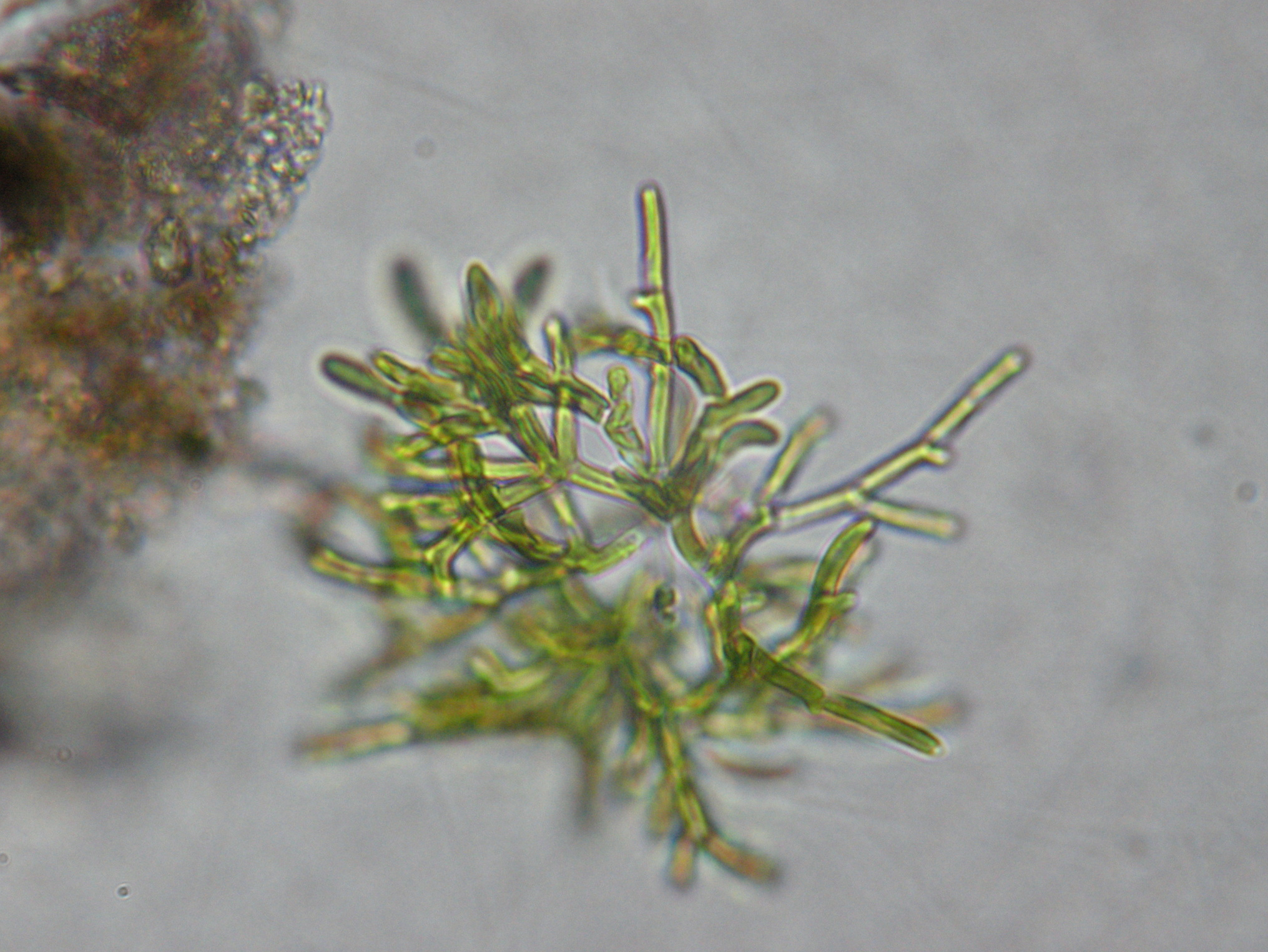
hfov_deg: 15.9
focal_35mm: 124
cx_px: 634
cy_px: 476
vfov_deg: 12.0
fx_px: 4543
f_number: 5.3
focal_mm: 26.3
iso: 311
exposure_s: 1/54
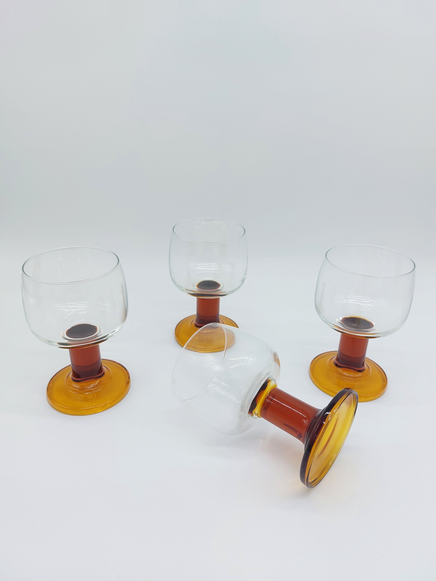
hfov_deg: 56.8
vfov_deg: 71.6
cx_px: 218
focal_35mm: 24
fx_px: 403
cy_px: 290
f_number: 1.8
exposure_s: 1/252
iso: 25
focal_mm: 5.23
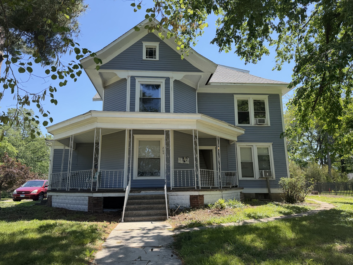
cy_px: 132
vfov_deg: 56.8
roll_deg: +0.7
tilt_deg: +11.7
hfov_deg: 71.6
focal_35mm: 24
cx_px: 176
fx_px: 245
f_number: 1.78
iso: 100
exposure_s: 1/2299
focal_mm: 6.76
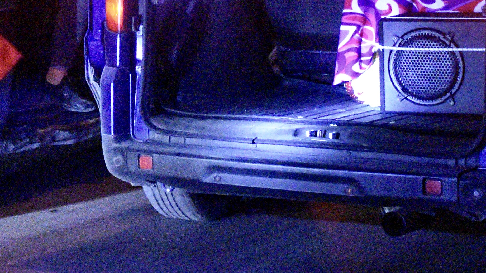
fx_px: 2242
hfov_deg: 12.1
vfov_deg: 7.0
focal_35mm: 174
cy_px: 24
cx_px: -106
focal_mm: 34
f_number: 4.2
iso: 25600
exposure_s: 1/200
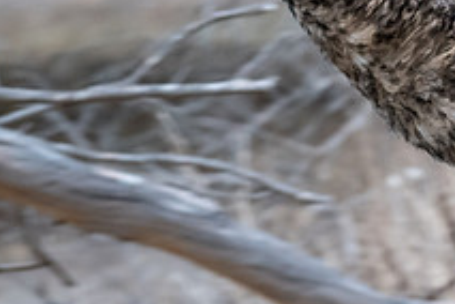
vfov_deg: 1.8
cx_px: 660
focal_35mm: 760
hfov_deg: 2.7
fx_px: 9605
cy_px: 46
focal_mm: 240
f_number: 5.6
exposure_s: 1/320
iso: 2800
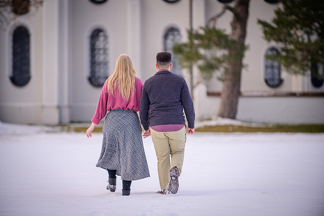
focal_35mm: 190
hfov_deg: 10.8
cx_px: 162
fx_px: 1709
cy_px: 108
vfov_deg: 7.2
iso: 250
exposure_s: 1/500
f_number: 2.8
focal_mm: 190
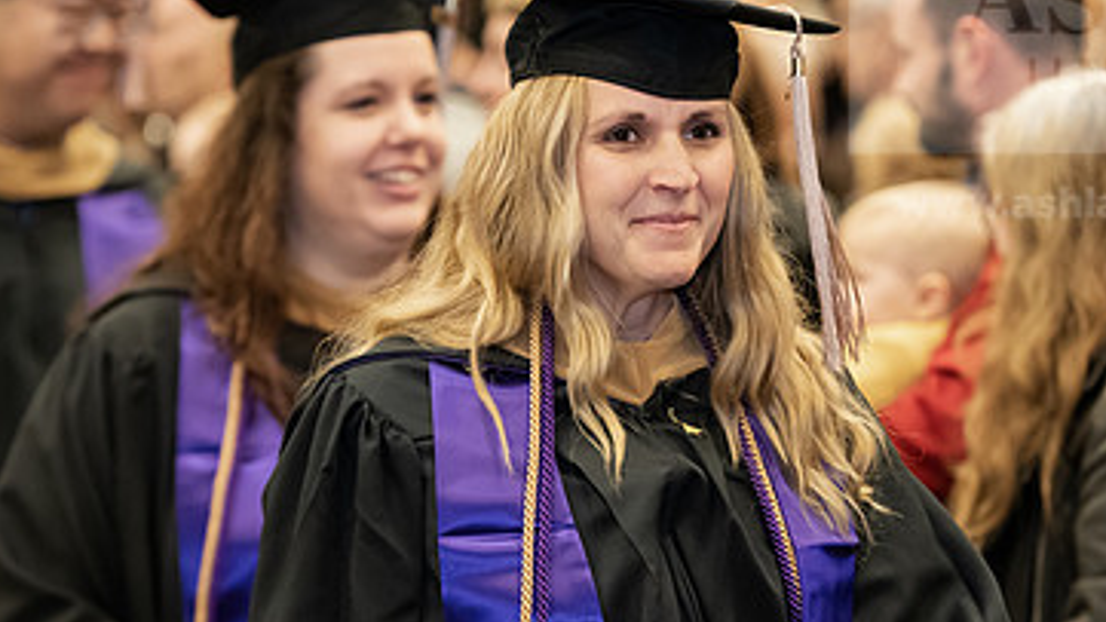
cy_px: 268
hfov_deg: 9.5
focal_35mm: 227
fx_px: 6657
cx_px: 757
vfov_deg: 5.3
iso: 2500
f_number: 3.2
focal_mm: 135
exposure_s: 1/200
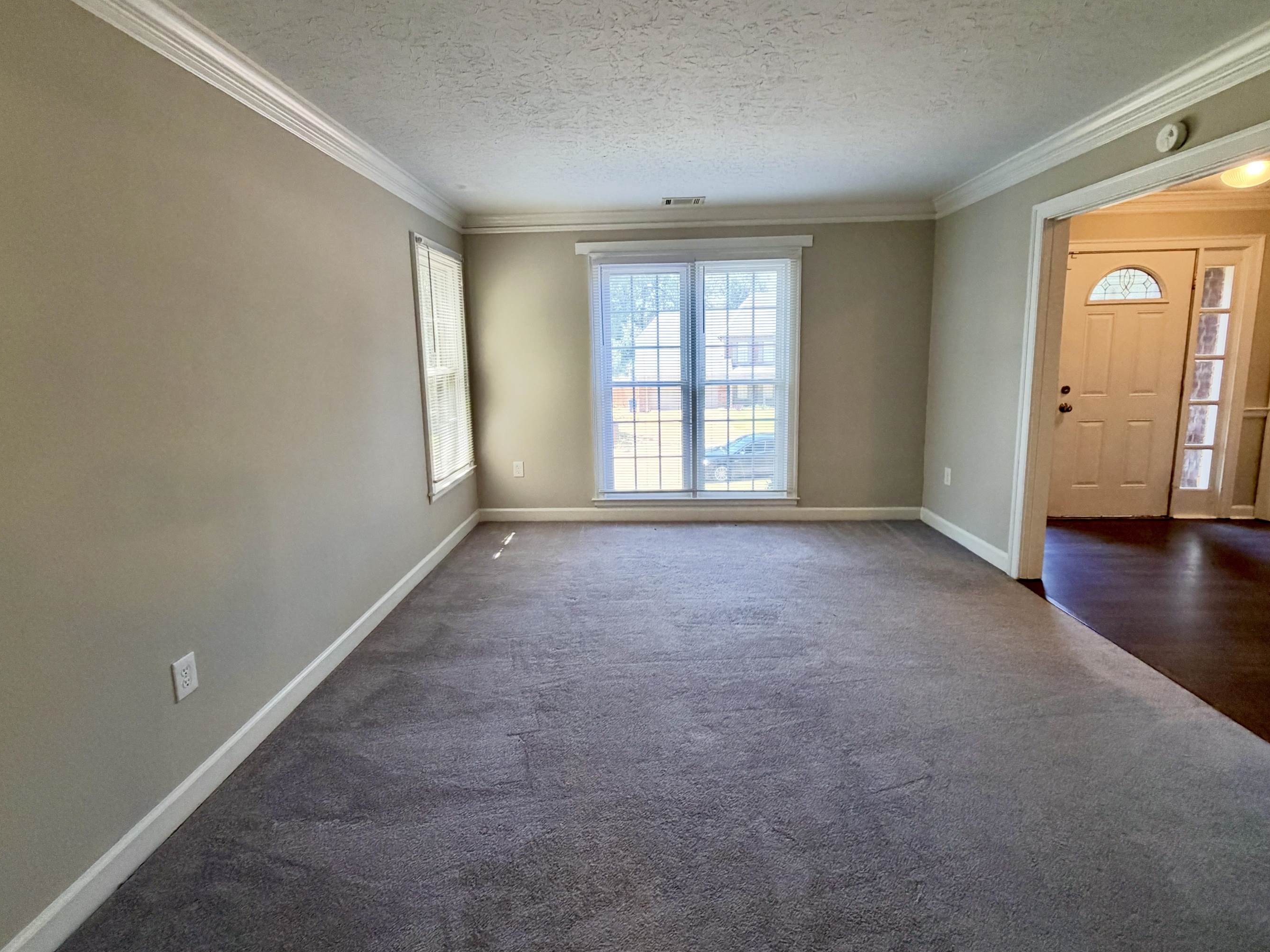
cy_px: 429
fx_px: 587
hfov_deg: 94.5
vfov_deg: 77.9
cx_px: 617
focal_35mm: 16
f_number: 2.2
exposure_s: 1/120
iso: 320
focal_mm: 2.22
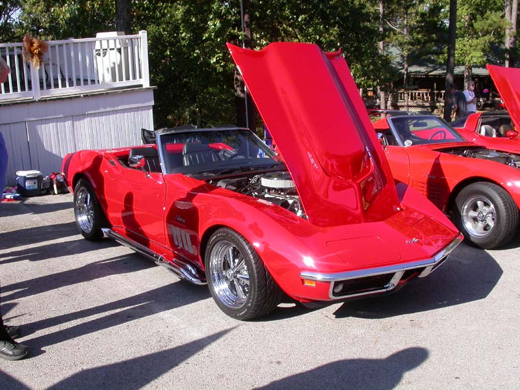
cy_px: 195
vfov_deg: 37.7
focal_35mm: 38
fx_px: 571
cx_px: 260
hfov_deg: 49.0
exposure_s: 1/219
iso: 100
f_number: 6
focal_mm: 7.85
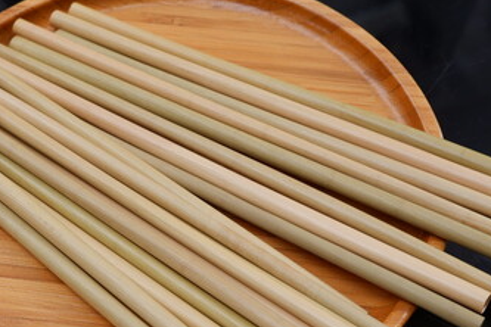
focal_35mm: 81
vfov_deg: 16.7
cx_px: 171
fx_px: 1105
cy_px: 255
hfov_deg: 25.0
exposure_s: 1/200
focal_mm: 30.5
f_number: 5.6
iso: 200
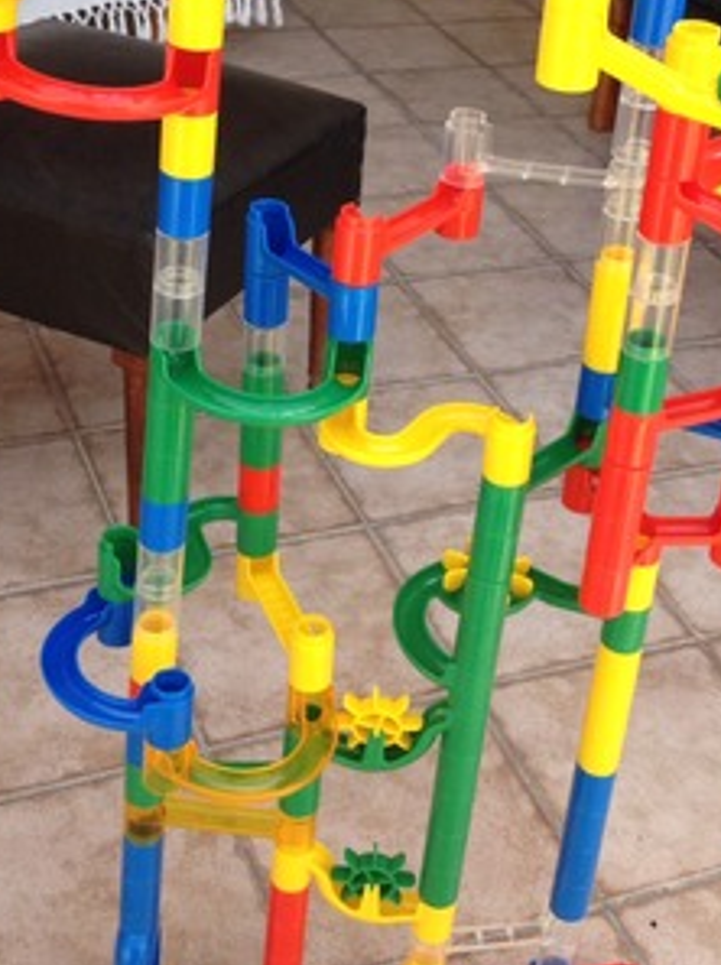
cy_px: 296
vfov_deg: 32.4
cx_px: 404
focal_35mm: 59
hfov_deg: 24.7
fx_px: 1642
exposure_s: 1/166
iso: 50
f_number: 2.4
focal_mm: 4.28
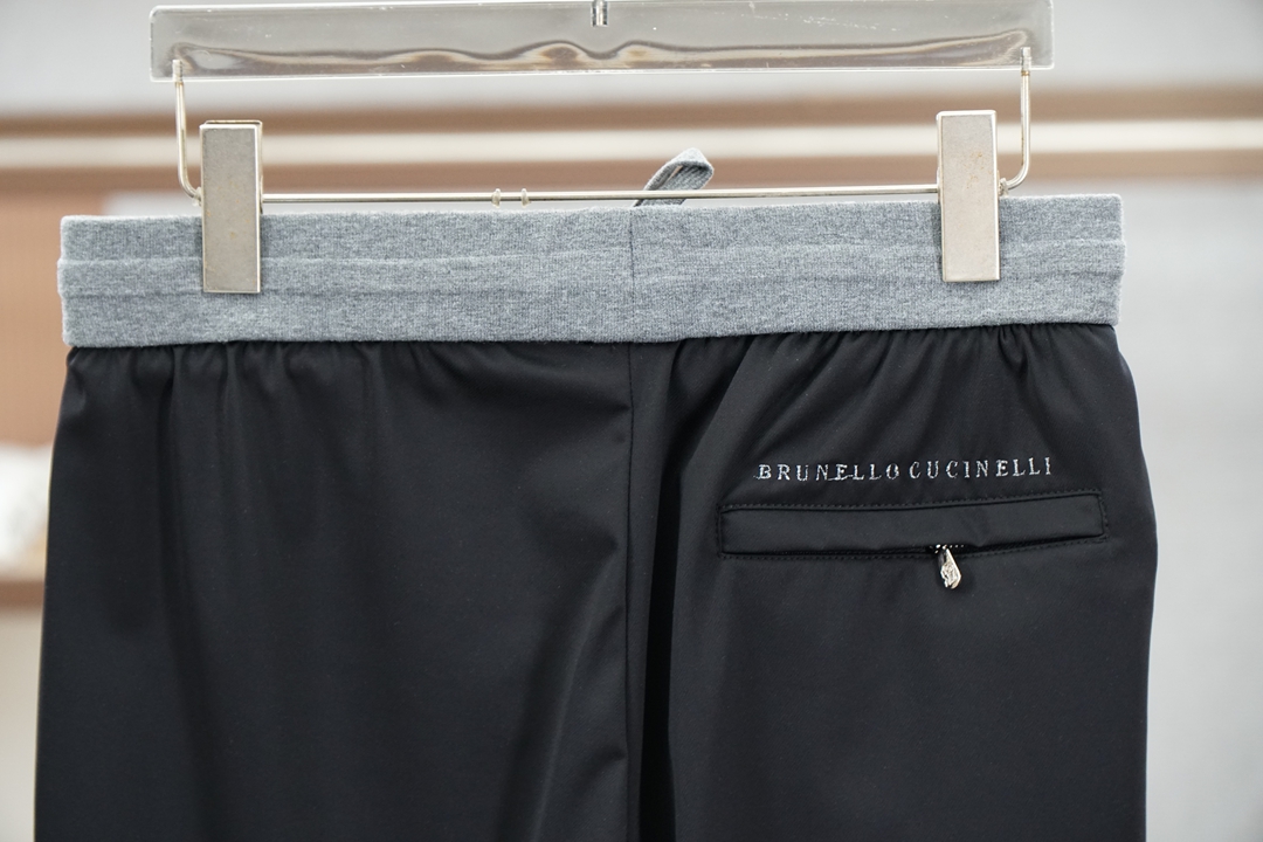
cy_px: 421
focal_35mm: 105
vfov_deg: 13.0
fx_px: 3683
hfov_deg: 19.5
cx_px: 632
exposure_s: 1/80
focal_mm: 70
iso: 1600
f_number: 4
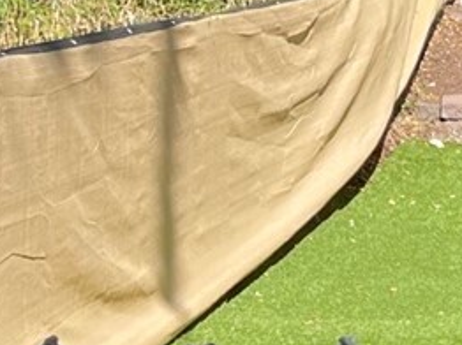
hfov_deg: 11.3
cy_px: 9
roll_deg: -2.6
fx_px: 2120
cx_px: 920
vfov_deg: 9.3
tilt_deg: -2.9
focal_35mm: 159
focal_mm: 5.1
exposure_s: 1/1175
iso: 32
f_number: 1.6
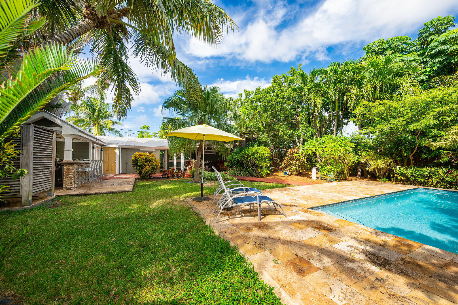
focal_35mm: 14
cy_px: 152
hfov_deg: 104.0
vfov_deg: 80.9
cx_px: 229
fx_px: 179
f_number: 8
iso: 125
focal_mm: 14
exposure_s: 1/160
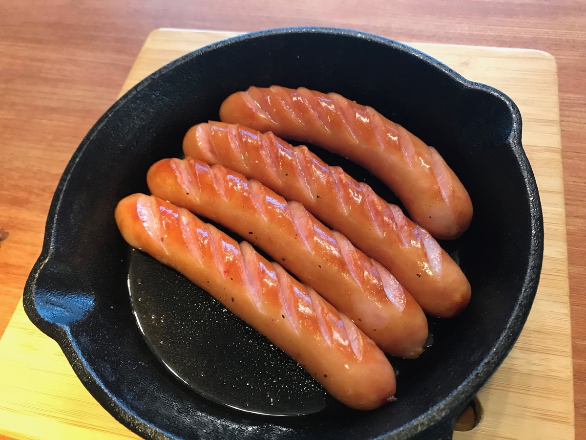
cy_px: 220
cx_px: 293
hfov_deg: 63.4
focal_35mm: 28
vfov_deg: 49.7
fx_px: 474
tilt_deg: -60.6
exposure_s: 1/15
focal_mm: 3.99
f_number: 1.8
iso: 64
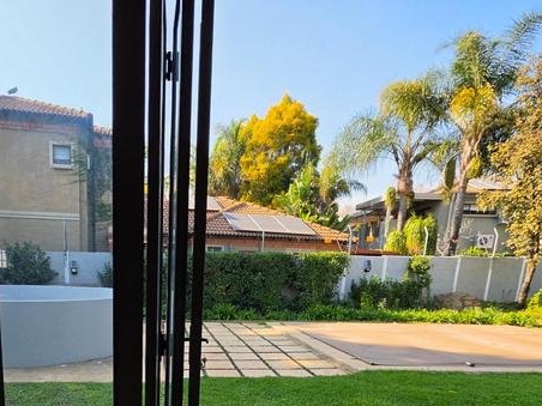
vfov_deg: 53.8
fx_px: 360
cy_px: 340
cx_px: 177
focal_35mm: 23
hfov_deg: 71.6
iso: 64
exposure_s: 1/2000
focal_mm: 2.2
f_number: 1.9
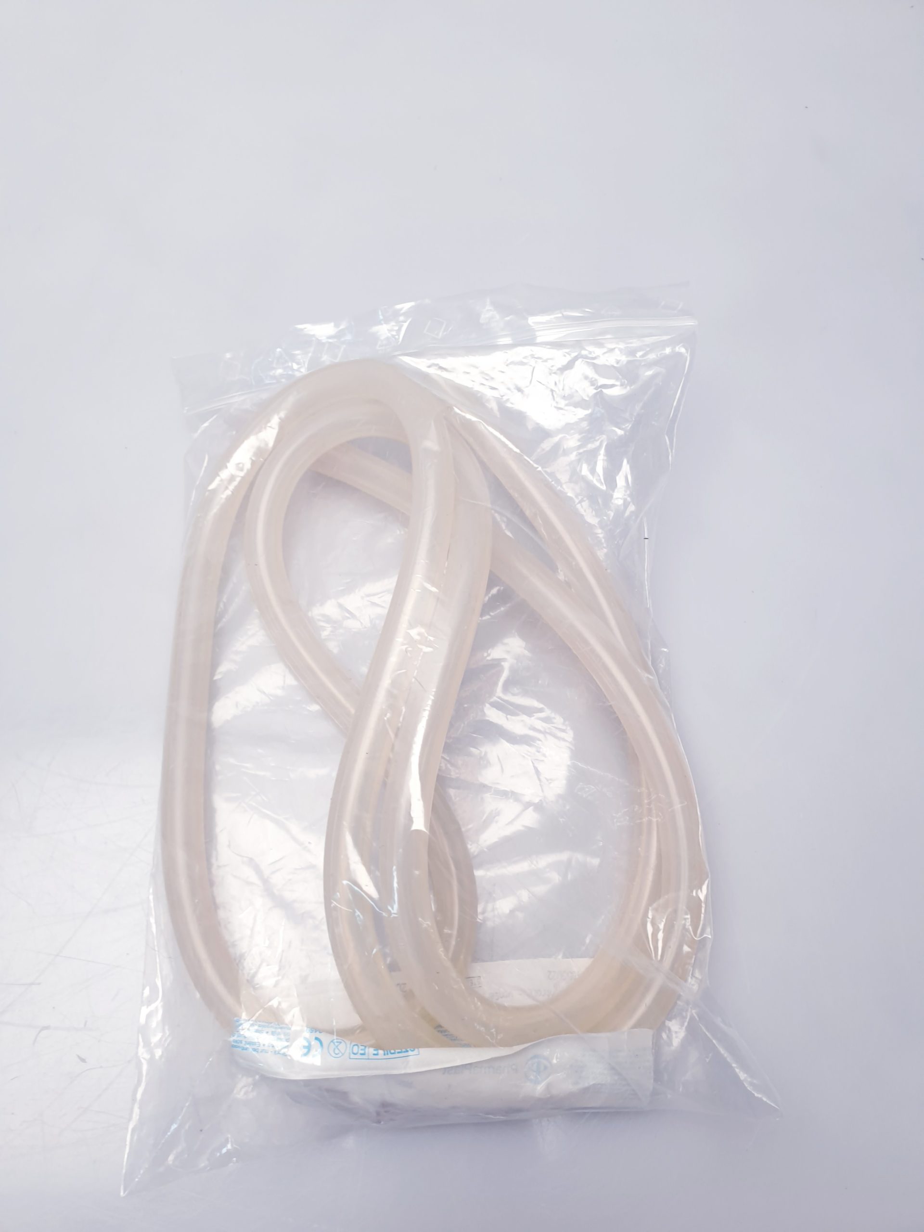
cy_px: 616
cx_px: 462
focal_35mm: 26
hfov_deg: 53.1
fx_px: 925
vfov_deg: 67.3
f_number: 2.4
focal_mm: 4.3
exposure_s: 1/50
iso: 50
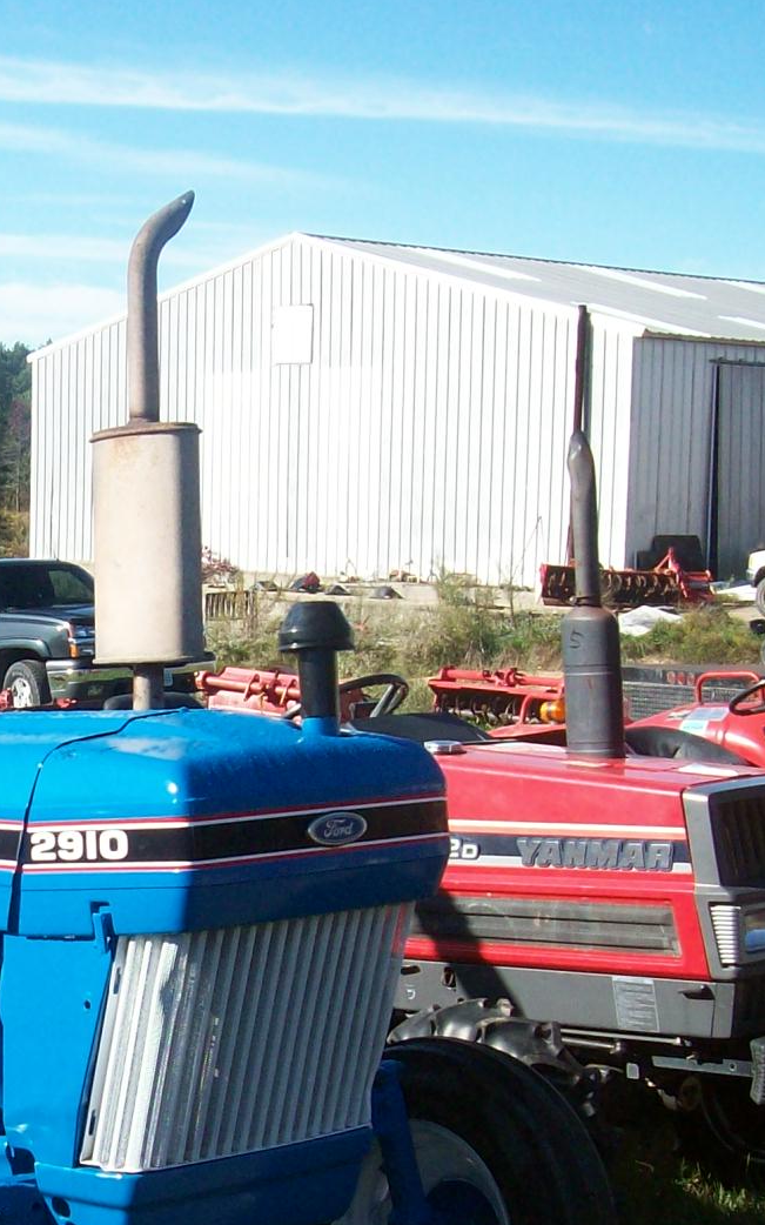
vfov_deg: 27.3
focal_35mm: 75
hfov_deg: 16.9
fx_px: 2503
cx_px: -51
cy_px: 839
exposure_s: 1/368
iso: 80
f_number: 4.8
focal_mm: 6
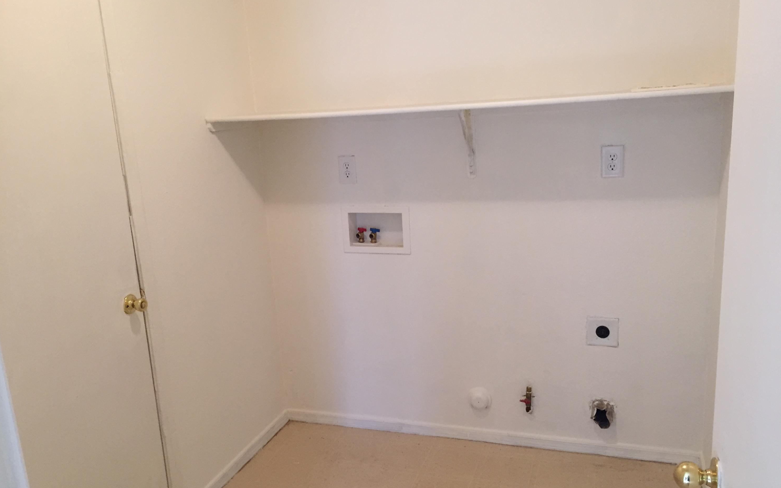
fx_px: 660
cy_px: 260
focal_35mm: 31
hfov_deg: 61.2
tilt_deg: -12.8
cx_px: 388
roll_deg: +3.4
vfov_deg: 40.6
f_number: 2.2
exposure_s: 1/30
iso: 100
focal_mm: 4.15
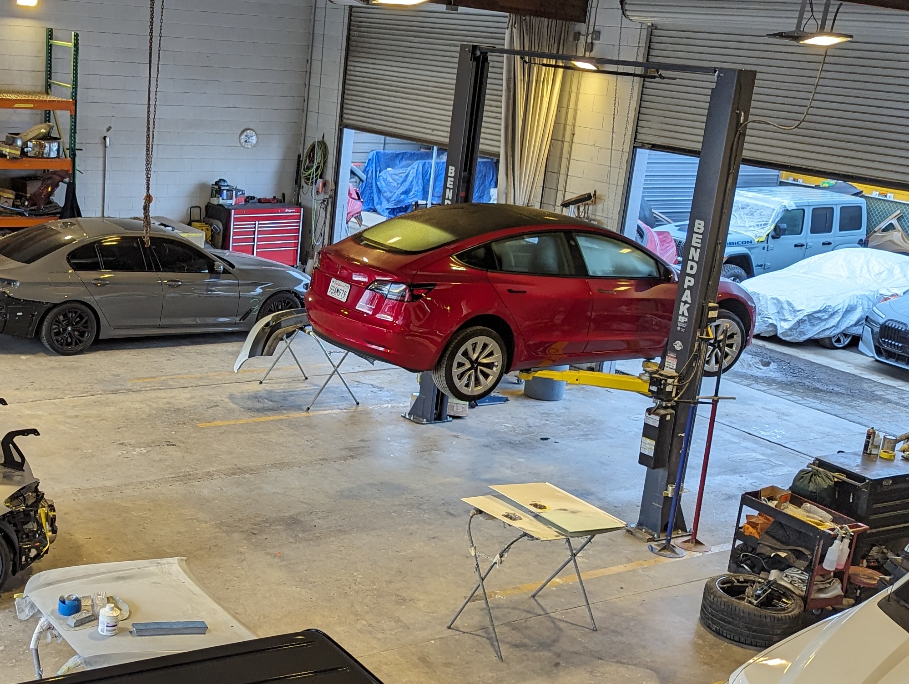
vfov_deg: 29.7
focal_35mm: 49
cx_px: 270
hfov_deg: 38.2
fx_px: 1289
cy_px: 365
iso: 44
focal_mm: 6.81
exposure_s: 1/120
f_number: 1.85
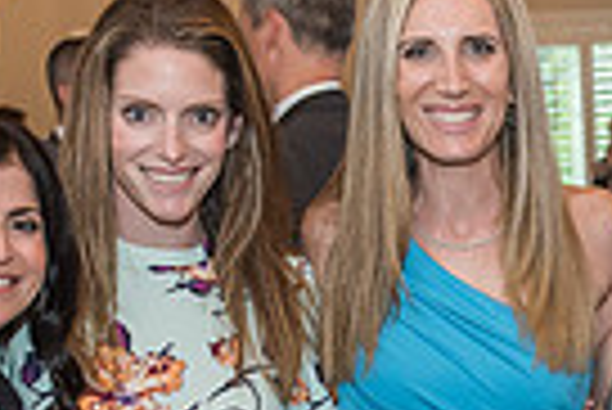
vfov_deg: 11.0
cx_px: 572
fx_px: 2110
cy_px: 421
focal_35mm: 124
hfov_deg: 16.3
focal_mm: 29
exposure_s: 1/100
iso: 1000
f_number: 4
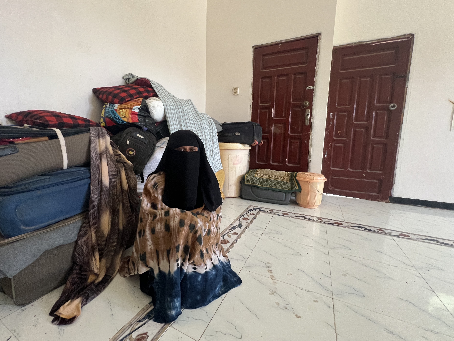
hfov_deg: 102.0
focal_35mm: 14
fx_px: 184
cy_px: 164
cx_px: 220
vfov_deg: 85.6
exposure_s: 1/60
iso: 250
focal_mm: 1.57
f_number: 1.8
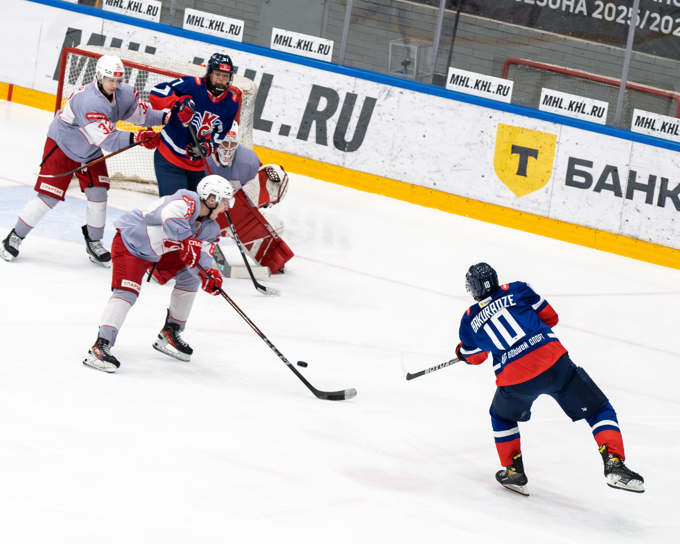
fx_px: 4111
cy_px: 283
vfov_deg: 7.6
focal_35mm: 204
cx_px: 292
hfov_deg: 9.5
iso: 1600
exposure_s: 1/1000
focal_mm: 93
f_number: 4
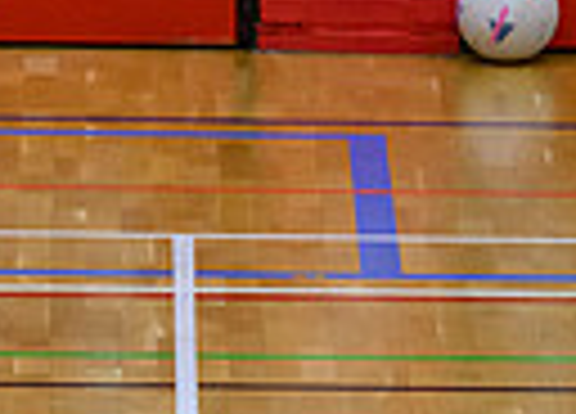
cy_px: -53
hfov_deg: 1.9
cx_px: -609
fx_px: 17689
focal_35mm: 1079
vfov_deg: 1.3
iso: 4000
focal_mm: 200
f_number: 2.8
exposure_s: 1/1000
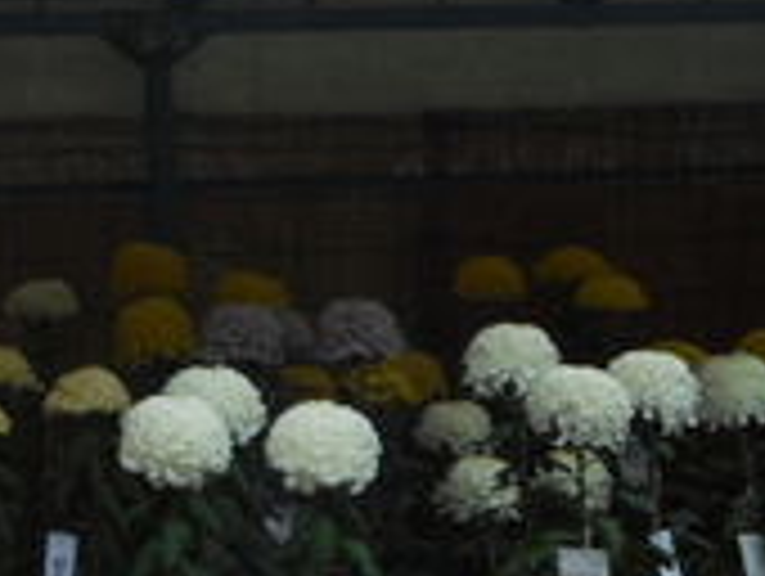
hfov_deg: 15.9
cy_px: -22
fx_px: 2479
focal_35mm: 112
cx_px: -441
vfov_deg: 13.1
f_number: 4.2
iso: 80
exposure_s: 1/125
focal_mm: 6
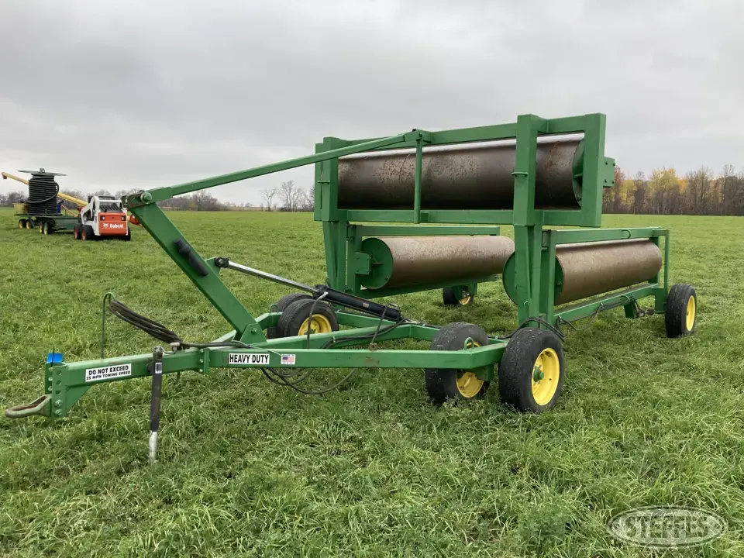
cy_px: 279
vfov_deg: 49.7
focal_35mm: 28
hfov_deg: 63.4
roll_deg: -0.2
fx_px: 602
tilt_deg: -4.6
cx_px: 372
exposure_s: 1/315
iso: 20
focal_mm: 3.99
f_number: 1.8
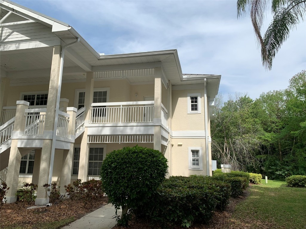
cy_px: 114
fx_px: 230
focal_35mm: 26
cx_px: 153
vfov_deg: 53.1
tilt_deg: +10.3
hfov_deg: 67.3
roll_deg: -2.4
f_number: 1.8
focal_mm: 4.25
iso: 25
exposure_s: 1/2611
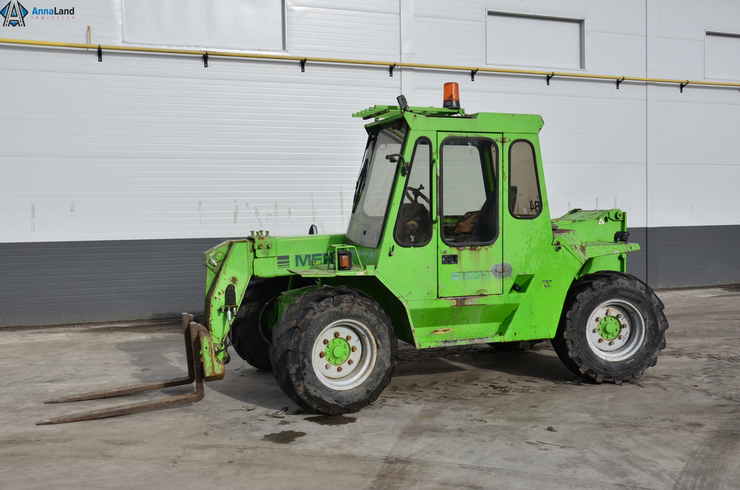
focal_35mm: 36
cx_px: 370
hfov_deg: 53.2
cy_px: 245
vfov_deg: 36.7
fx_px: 739
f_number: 10
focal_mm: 24
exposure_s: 1/320
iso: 125
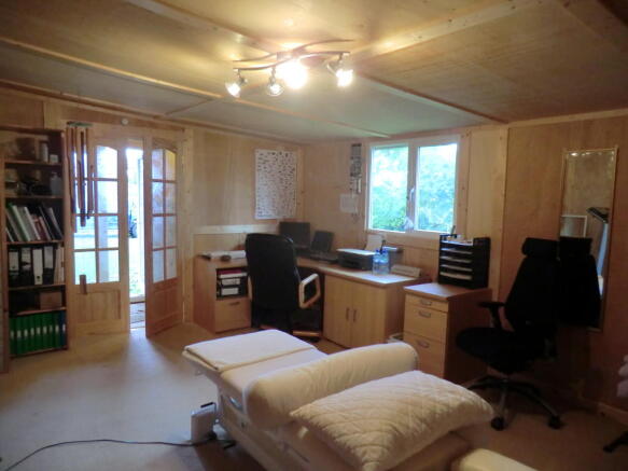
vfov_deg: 56.8
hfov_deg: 71.6
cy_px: 236
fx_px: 435
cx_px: 314
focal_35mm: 24
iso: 400
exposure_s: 1/25
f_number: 3.2
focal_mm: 4.3
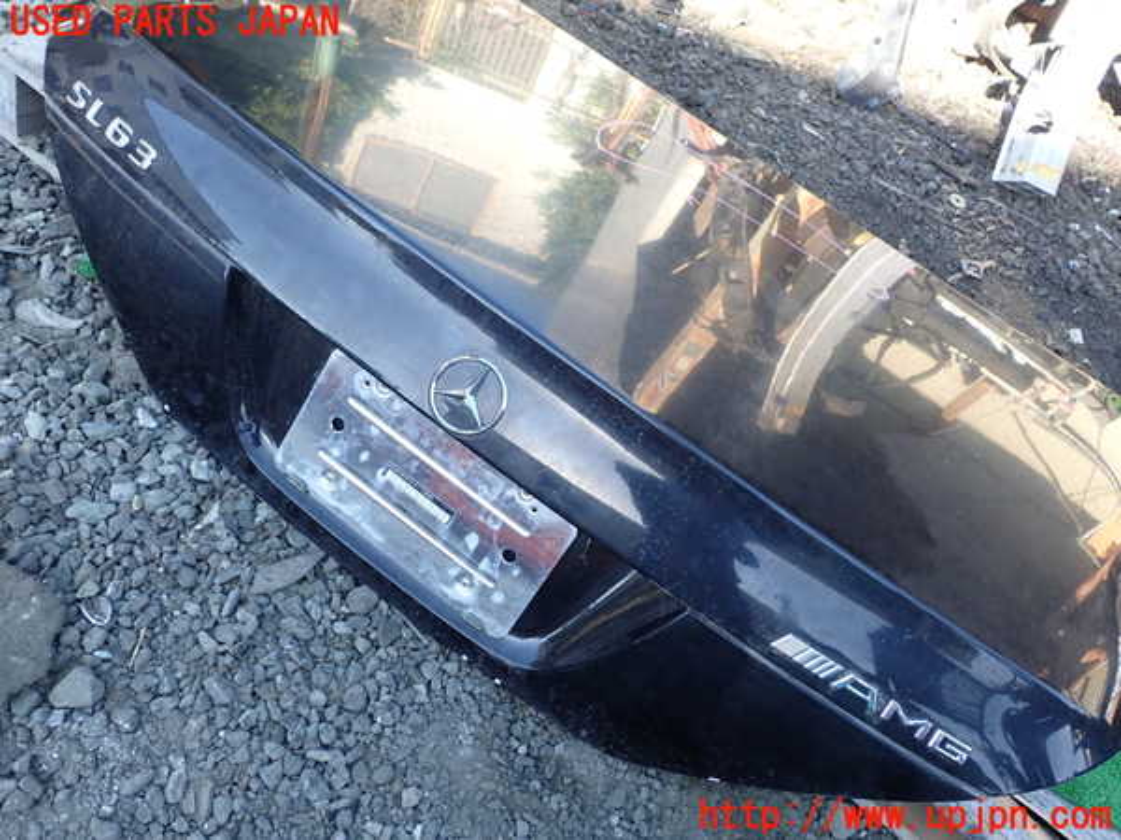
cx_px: 560
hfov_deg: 60.0
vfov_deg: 46.8
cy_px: 420
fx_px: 972
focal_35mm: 30
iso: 100
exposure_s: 1/80
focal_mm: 5.4
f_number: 3.2
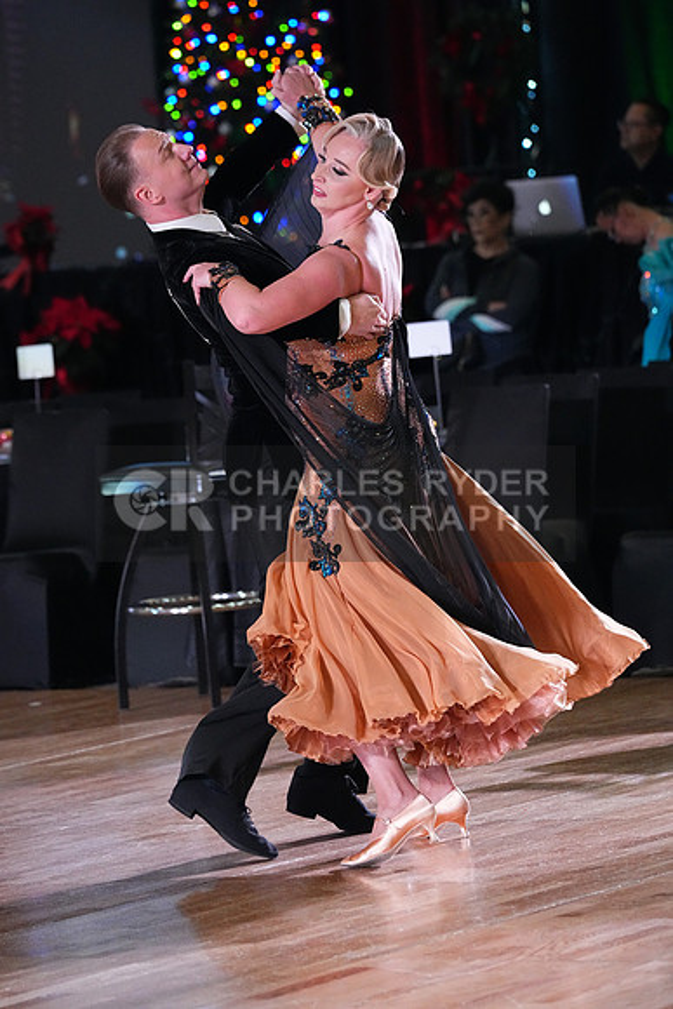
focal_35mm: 200
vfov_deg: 10.3
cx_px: 336
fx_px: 5605
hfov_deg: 6.9
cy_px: 504
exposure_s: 1/400
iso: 10000
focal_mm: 200
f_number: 5
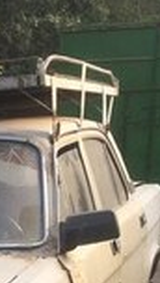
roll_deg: +0.7
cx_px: -48
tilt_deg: -19.0
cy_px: 365
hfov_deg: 11.5
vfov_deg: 19.2
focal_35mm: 103
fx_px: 773
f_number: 2.2
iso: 32
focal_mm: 4.15
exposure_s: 1/380
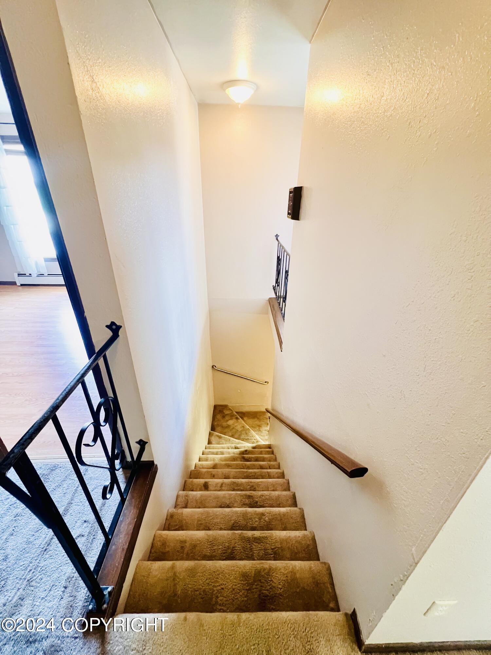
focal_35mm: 13
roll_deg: -0.2
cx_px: 246
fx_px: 246
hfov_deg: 89.9
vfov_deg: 106.2
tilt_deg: -27.6
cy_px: 328
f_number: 1.8
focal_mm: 1.57
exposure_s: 1/60
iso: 640
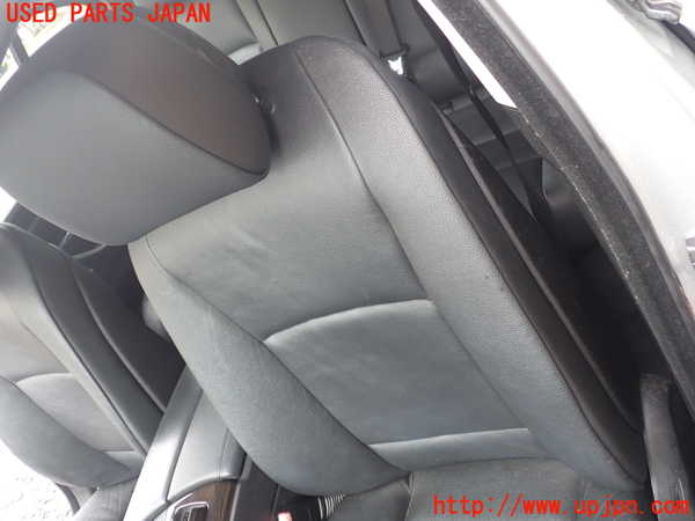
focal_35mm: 30
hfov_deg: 60.0
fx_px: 602
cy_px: 260
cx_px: 348
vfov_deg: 46.8
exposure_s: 1/60
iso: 125
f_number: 2.3
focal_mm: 5.4
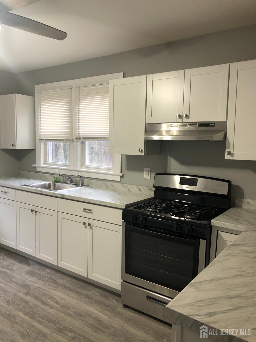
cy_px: 171
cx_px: 128
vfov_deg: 63.4
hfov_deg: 49.7
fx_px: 276
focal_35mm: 28
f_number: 1.8
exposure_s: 1/24
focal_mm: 3.99
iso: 32
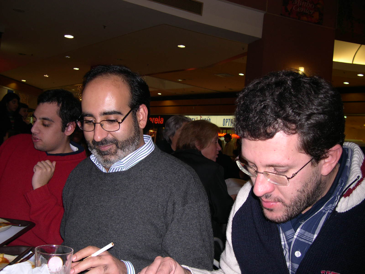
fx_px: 401
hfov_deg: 49.0
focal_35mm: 38
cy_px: 137
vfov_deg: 37.7
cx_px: 182
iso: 100
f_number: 2.8
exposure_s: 1/60
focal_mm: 8
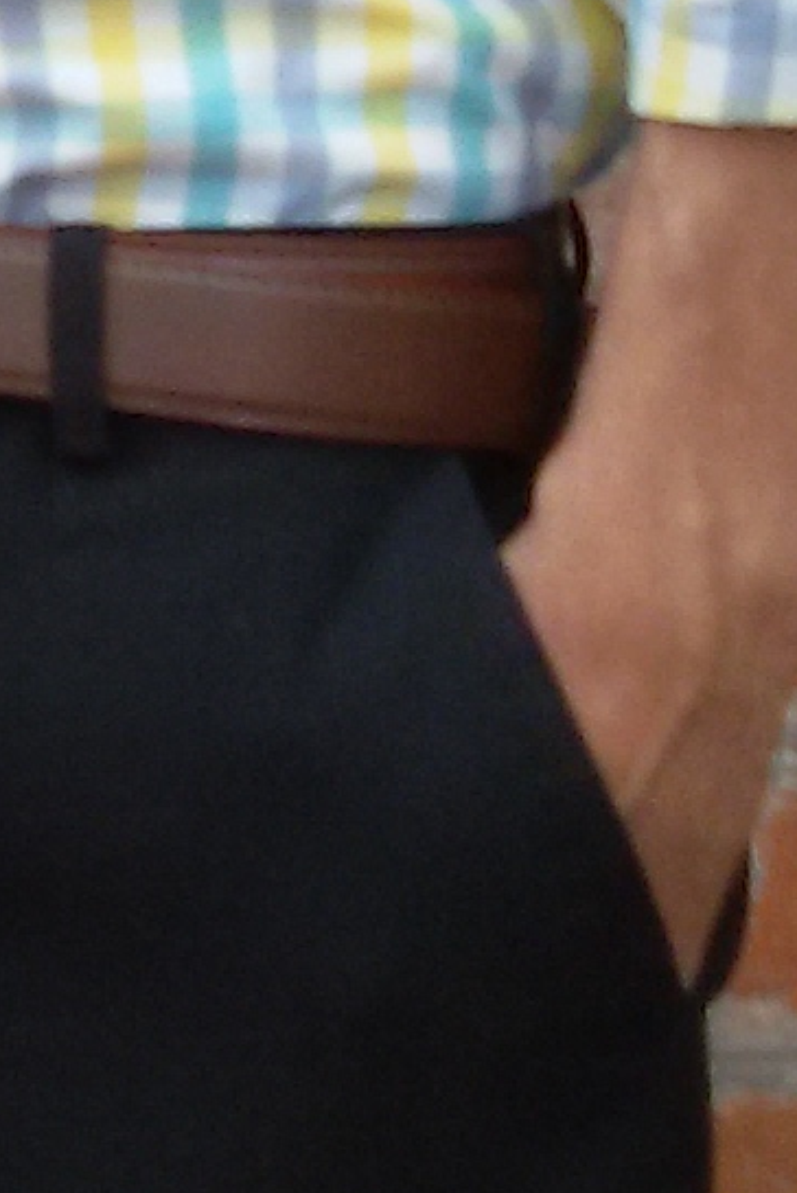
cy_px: 134
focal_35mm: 193
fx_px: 6401
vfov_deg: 10.6
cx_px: -1301
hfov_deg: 6.7
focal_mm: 2.93
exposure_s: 1/33
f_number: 2.4
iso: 50
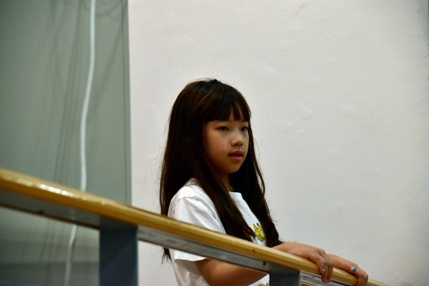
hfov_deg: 13.0
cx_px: 214
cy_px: 143
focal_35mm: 158
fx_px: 1877
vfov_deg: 8.7
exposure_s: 1/200
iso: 800
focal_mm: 105
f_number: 6.3
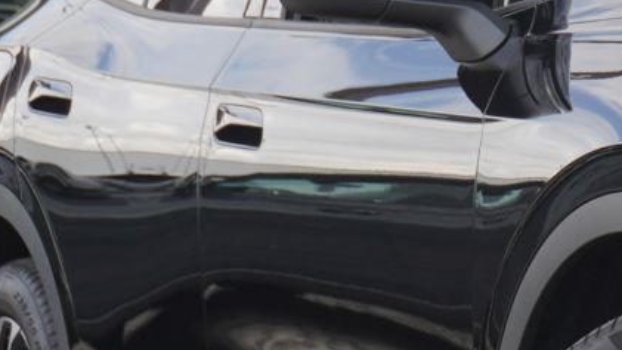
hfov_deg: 9.2
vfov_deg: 5.3
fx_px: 3745
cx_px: 1022
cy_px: 298
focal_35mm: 227
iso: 160
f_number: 5.6
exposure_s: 1/200
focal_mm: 38
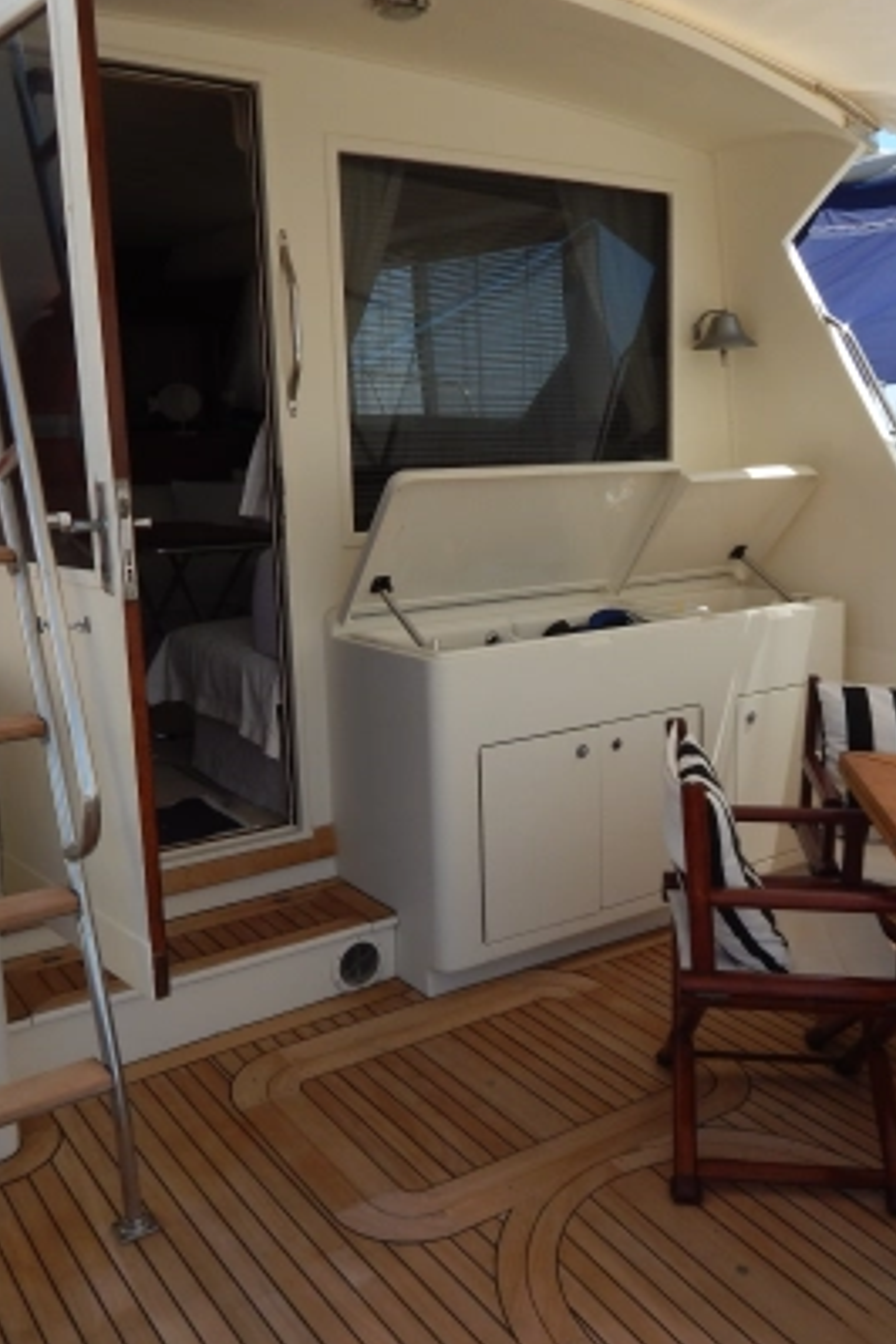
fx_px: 1232
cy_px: 669
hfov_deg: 39.9
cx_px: 478
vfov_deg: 57.2
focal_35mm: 33
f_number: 3
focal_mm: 4
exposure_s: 1/1250
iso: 125
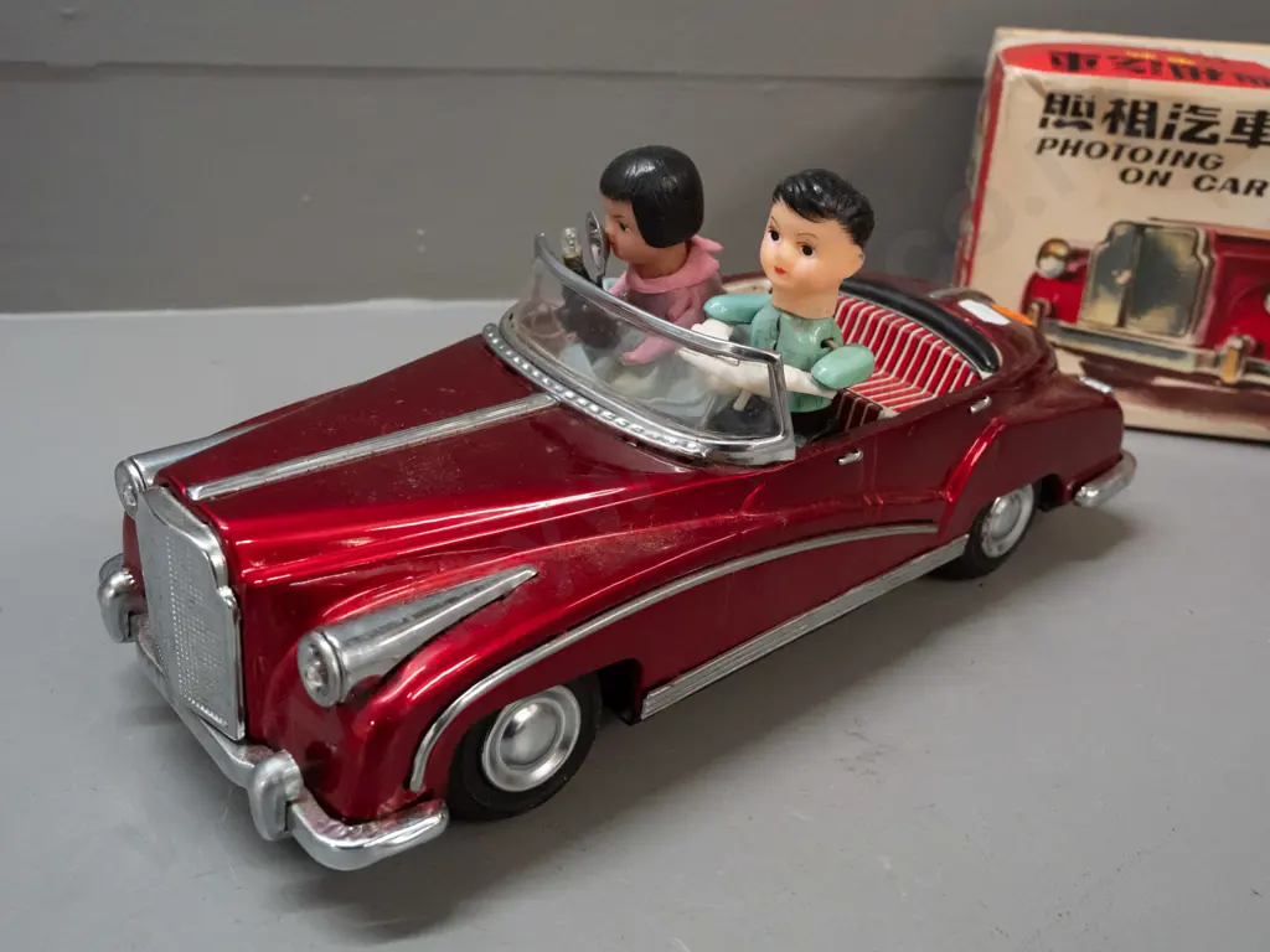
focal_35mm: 36
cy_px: 476
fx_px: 1321
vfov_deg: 39.7
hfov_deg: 51.4
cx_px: 635
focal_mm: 18
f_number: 5.6
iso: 3200
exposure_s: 1/125
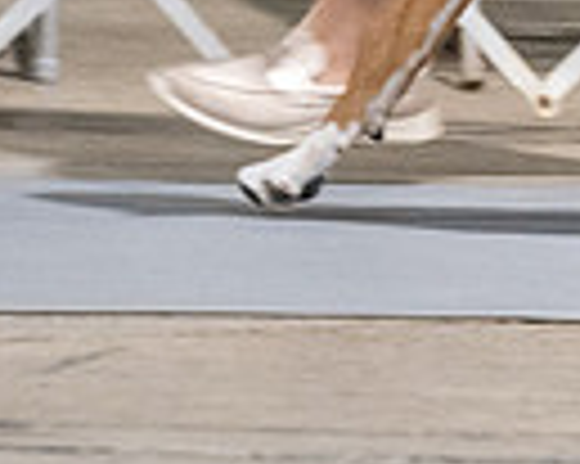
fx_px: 16861
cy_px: -478
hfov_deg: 2.0
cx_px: 452
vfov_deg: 1.6
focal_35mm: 983
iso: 6400
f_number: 3.5
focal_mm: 200
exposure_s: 1/250
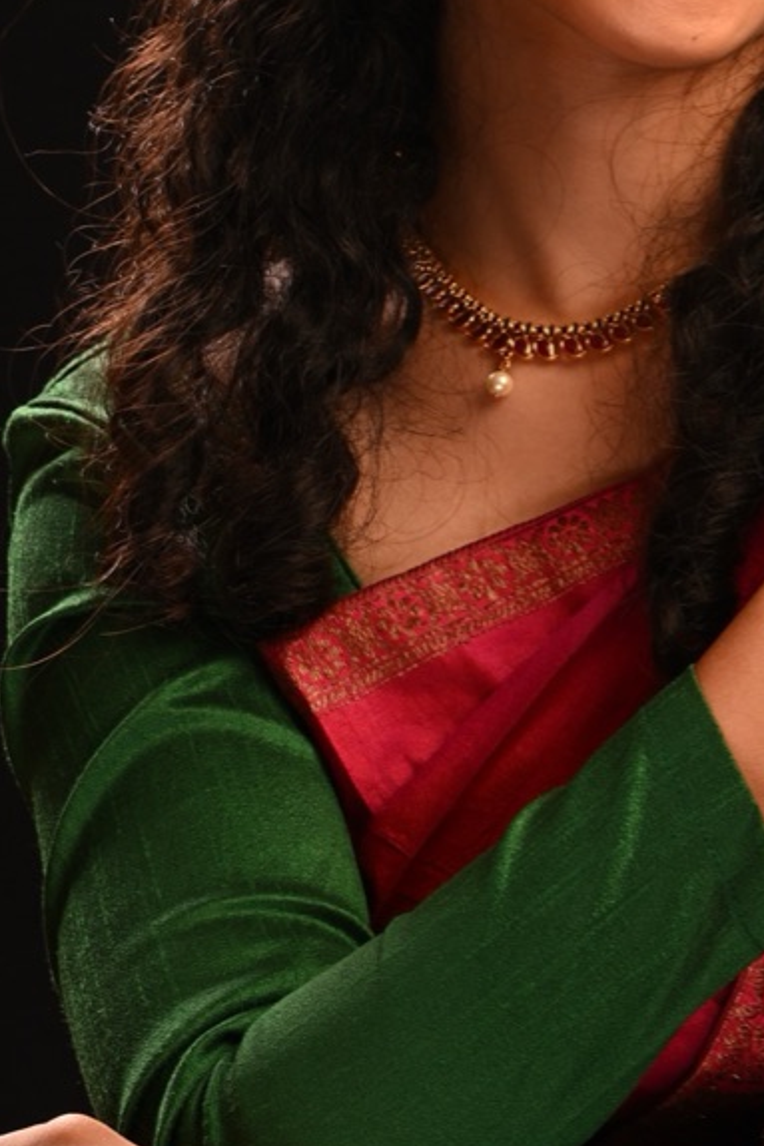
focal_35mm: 220
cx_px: 776
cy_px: 504
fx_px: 7007
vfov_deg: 9.4
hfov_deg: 6.2
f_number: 13
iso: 100
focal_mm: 79
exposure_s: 1/200
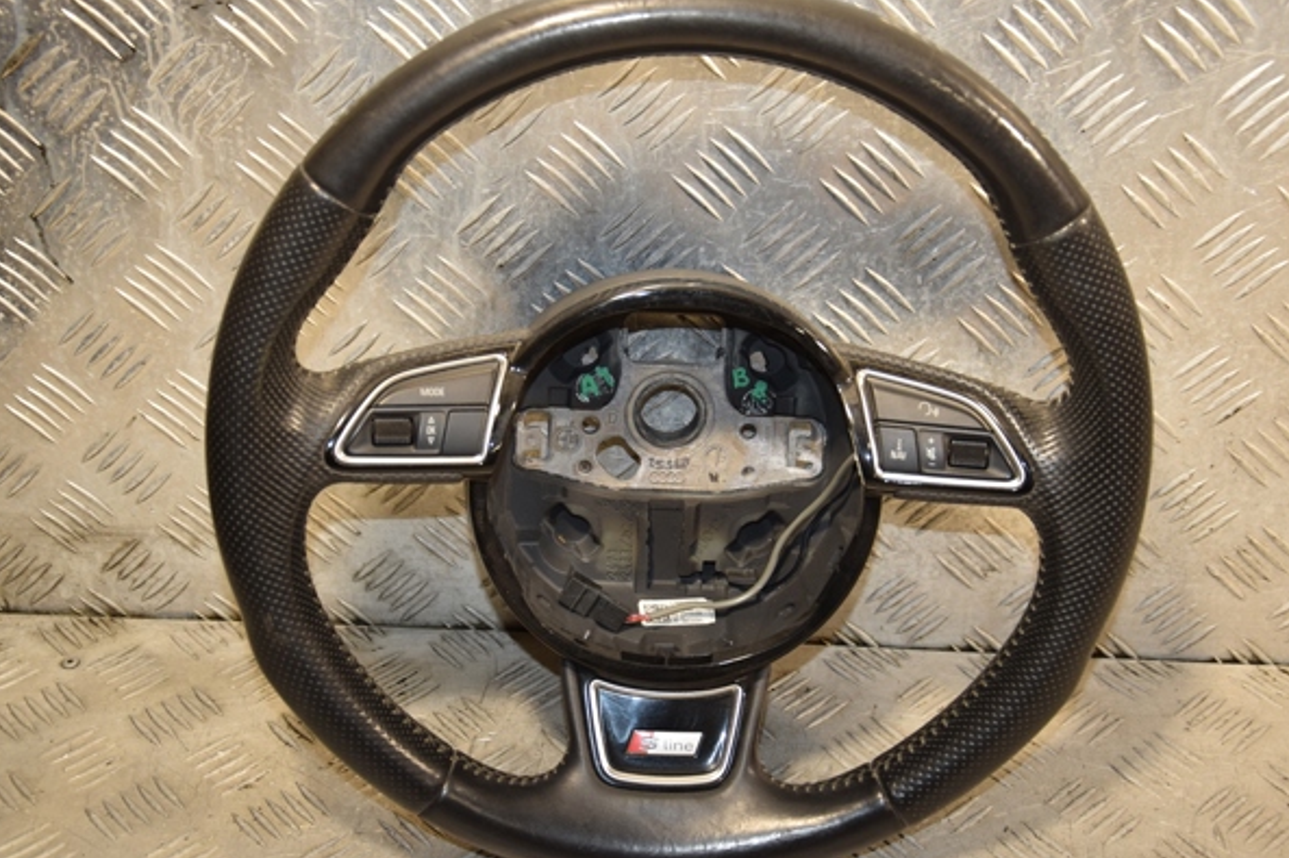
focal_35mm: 55
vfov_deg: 24.6
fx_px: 1969
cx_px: 654
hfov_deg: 36.3
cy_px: 428
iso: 800
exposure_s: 1/160
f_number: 5
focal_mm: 34
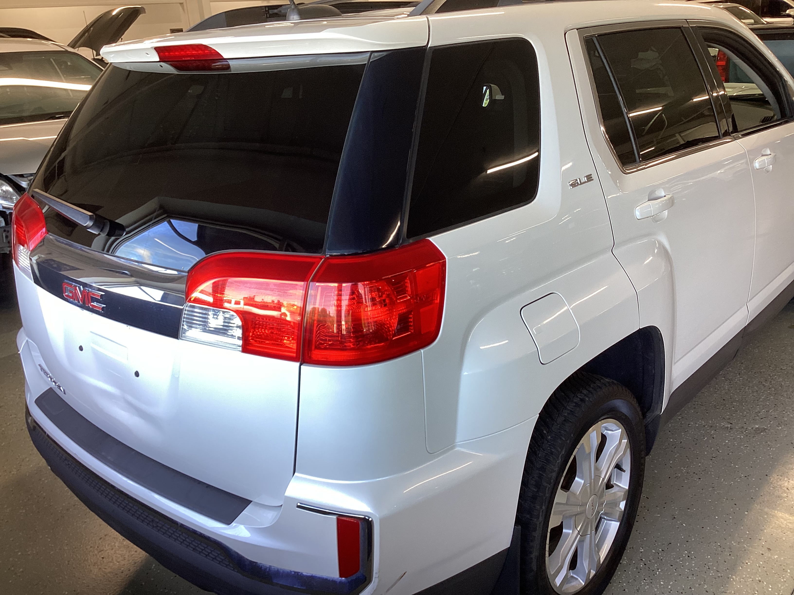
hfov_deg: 58.4
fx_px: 711
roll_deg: +3.4
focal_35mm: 31
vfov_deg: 45.4
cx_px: 397
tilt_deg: -21.6
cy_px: 298
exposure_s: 1/50
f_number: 2.4
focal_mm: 3.3
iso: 50
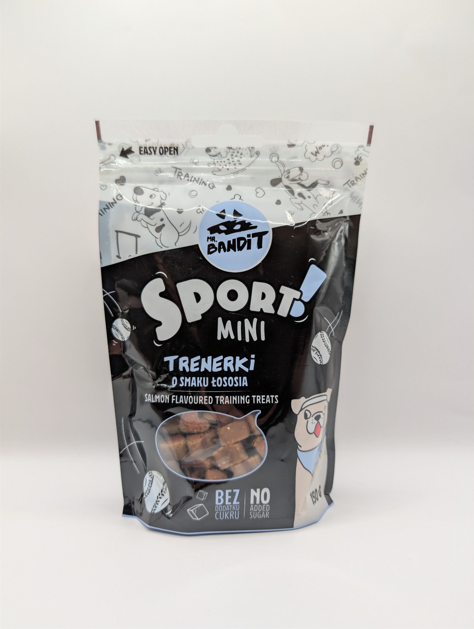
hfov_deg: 56.9
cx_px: 237
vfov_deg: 71.5
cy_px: 314
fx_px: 437
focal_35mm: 24
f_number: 1.68
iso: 20
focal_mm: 6.9
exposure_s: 1/74.6
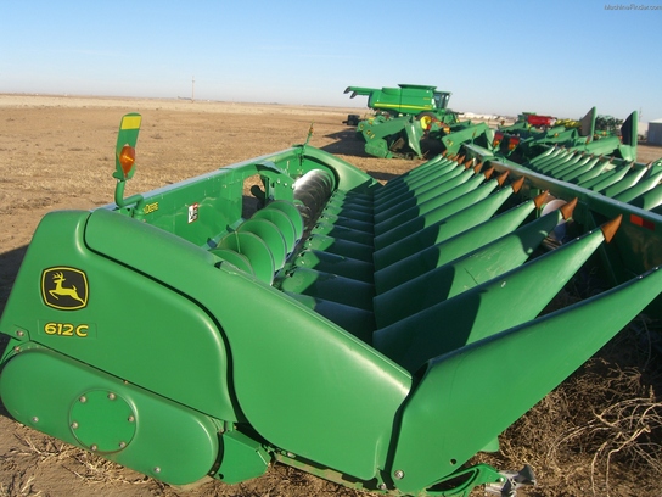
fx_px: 727
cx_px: 331
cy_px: 248
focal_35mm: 38
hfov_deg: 49.0
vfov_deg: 37.7
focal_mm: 7.9
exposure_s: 1/125
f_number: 8
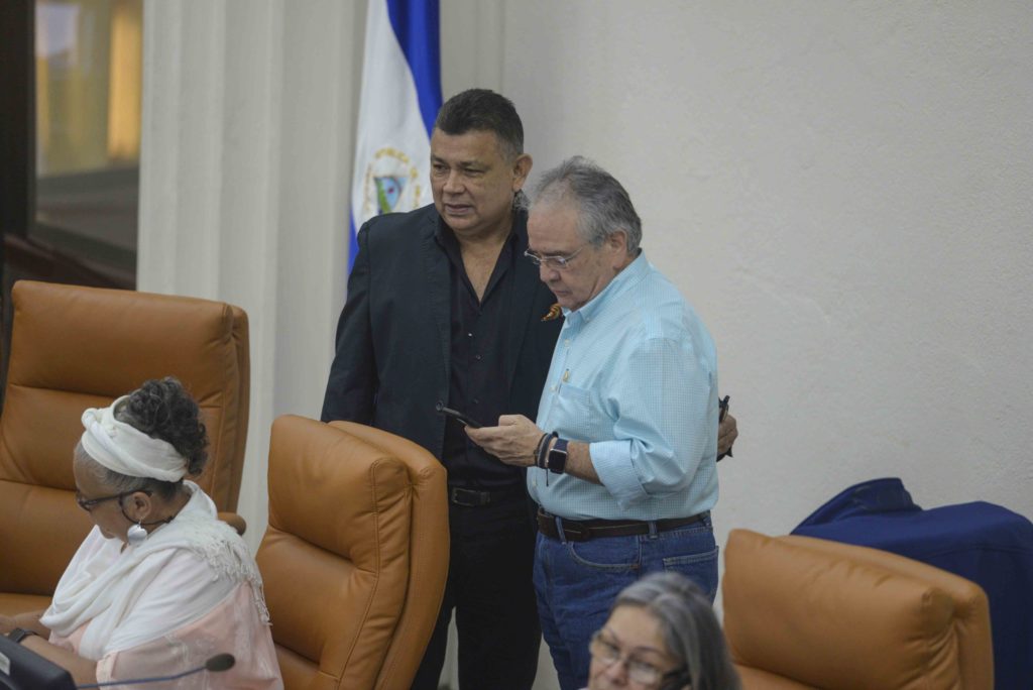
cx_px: 516
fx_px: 5742
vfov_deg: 6.9
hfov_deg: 10.3
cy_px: 345
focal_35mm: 200
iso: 2000
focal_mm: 200
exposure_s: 1/125
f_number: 3.2
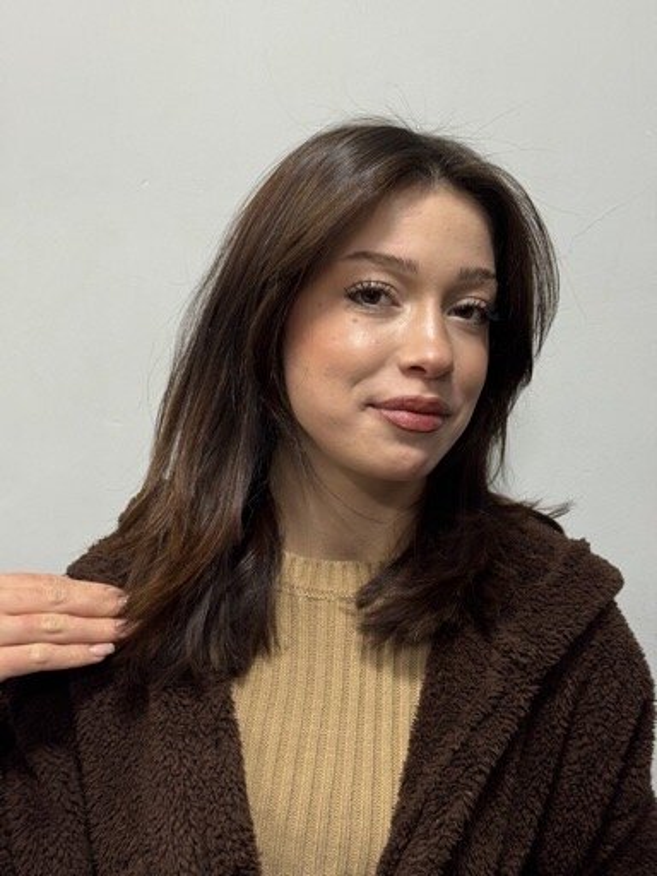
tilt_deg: -12.2
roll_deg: -5.6
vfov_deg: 39.7
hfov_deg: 30.3
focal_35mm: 48
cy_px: 438
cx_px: 328
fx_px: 1215
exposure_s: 1/50
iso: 100
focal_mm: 6.76
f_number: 1.78
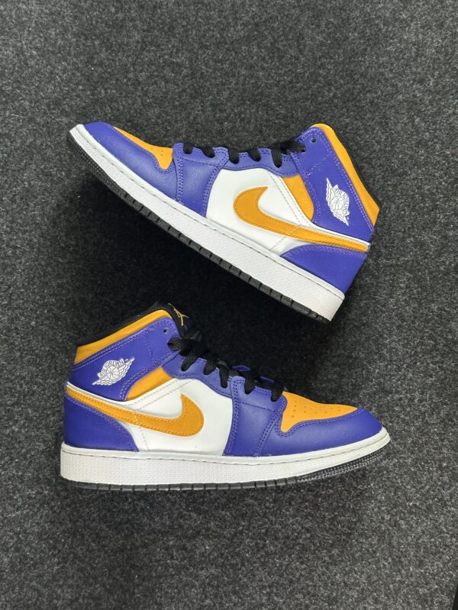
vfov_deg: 39.6
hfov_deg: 30.3
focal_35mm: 48
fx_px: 846
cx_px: 229
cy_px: 305
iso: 200
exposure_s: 1/36
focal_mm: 6.86
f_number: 1.78
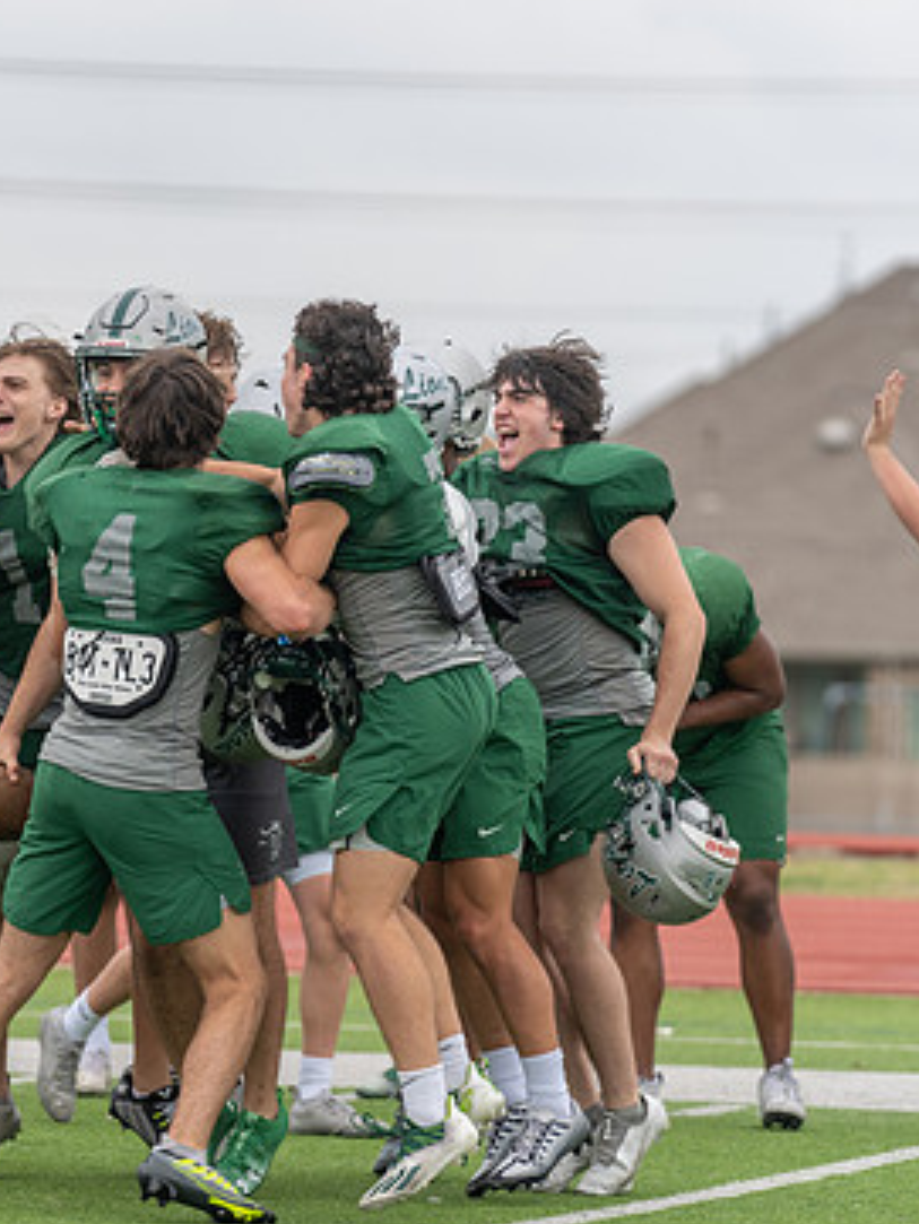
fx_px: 10931
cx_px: 146
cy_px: 629
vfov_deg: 6.4
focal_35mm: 309
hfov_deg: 4.8
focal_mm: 200
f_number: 3.5
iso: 250
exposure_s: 1/1250
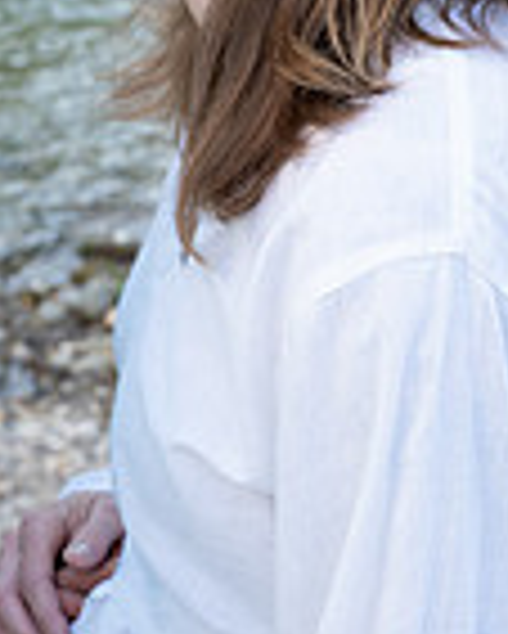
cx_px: -94
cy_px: 252
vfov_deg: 23.5
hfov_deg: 18.1
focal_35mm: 81
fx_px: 1521
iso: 500
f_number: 5
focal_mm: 27
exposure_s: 1/125
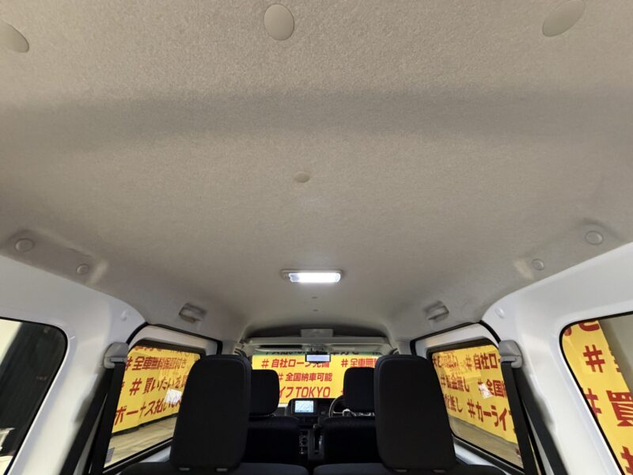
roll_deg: +1.1
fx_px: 256
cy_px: 238
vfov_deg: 85.7
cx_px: 316
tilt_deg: +26.3
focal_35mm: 14
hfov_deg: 102.1
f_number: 2.2
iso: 640
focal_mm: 2.22
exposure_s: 1/50
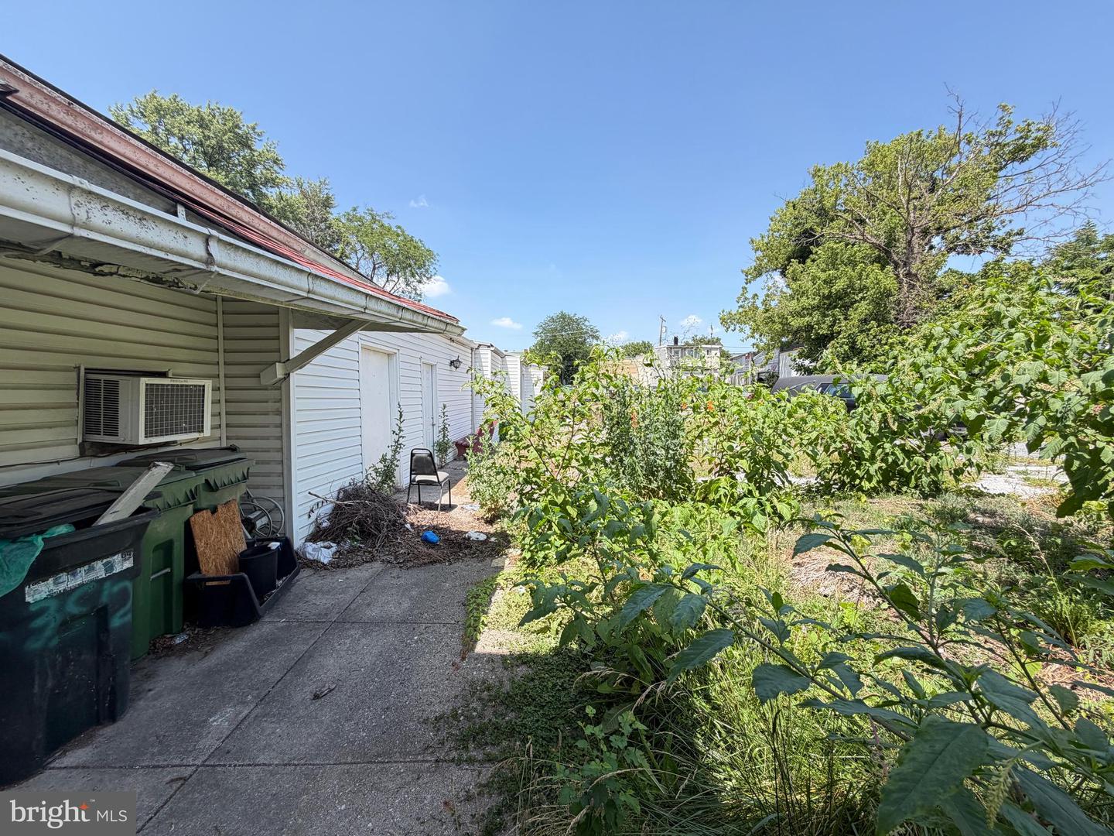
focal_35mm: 14
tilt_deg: -4.3
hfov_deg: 102.1
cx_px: 557
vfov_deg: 85.7
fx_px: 451
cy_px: 418
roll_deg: +0.3
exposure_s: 1/502
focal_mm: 2.22
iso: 50
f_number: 2.2
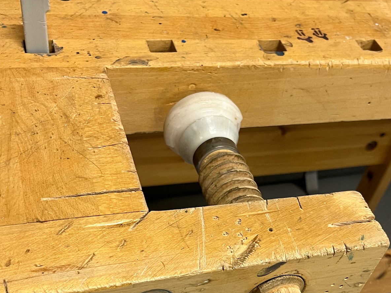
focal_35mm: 45
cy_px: 260
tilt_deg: -48.0
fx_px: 508
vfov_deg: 30.8
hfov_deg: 41.9
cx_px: 232
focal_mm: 5.1
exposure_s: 1/50
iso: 100
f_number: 1.6
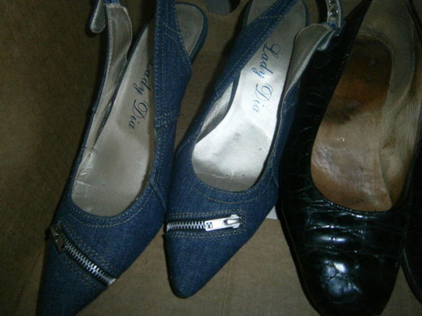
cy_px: 153
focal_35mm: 28
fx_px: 341
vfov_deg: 49.7
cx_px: 198
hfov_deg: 63.4
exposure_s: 1/250
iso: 400
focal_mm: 4.7
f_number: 2.8
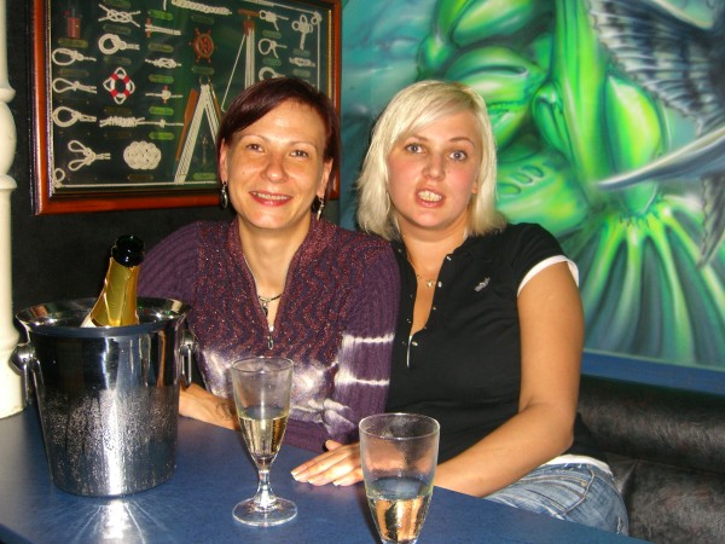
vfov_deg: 37.7
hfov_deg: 49.0
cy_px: 272
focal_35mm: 38
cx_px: 362
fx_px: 796
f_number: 2.8
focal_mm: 7.9
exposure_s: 1/60
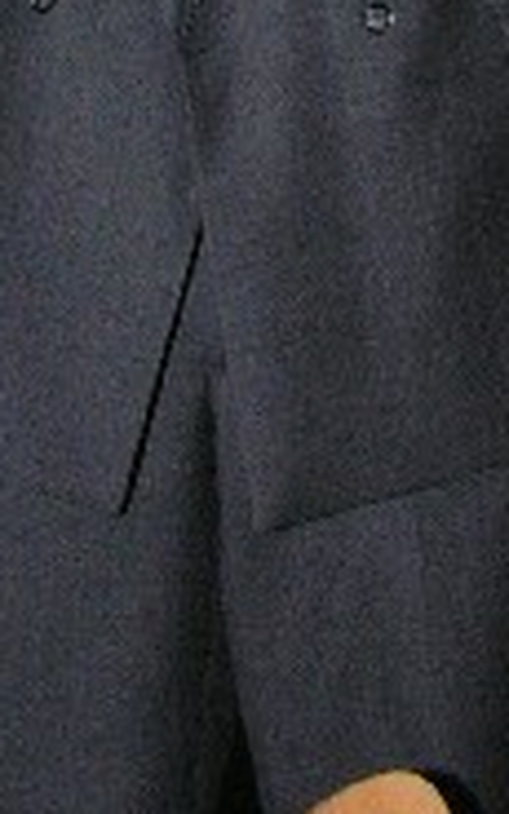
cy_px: -876
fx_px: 4084
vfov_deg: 10.4
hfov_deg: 6.9
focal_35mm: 184
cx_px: 1067
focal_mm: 10.2
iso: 200
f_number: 4.1
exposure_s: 1/60.1
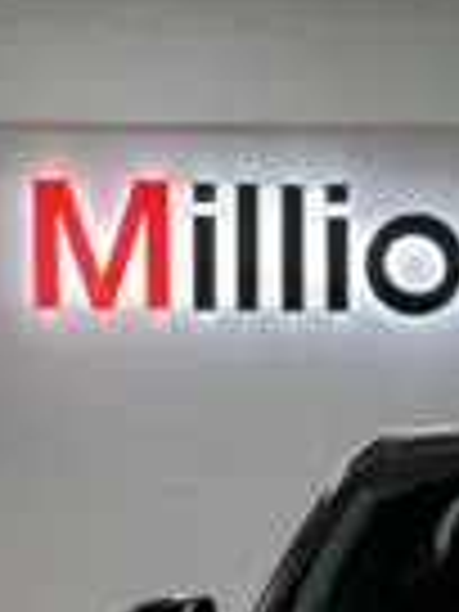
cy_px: 729
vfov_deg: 8.7
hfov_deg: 6.5
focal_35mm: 226
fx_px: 3996
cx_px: 657
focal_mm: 9
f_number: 2.8
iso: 250
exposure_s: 1/50
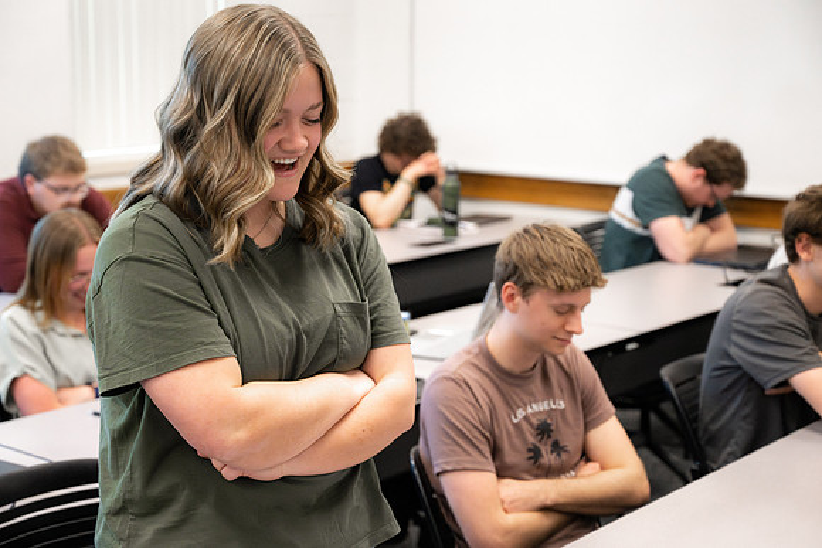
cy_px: 274
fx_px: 1370
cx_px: 411
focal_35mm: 60
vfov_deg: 22.6
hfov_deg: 33.4
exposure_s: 1/400
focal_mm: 60
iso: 3200
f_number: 4.5
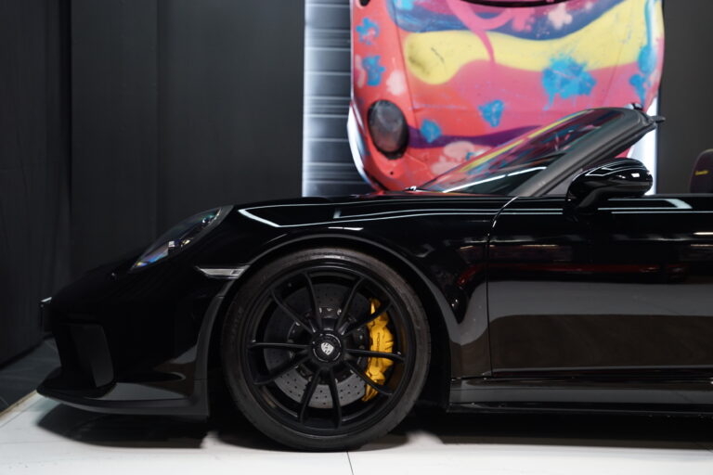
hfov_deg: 39.0
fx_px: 1006
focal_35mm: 51
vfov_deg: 26.6
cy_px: 238
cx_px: 356
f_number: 3.2
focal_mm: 50.8
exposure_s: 1/80
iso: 1000
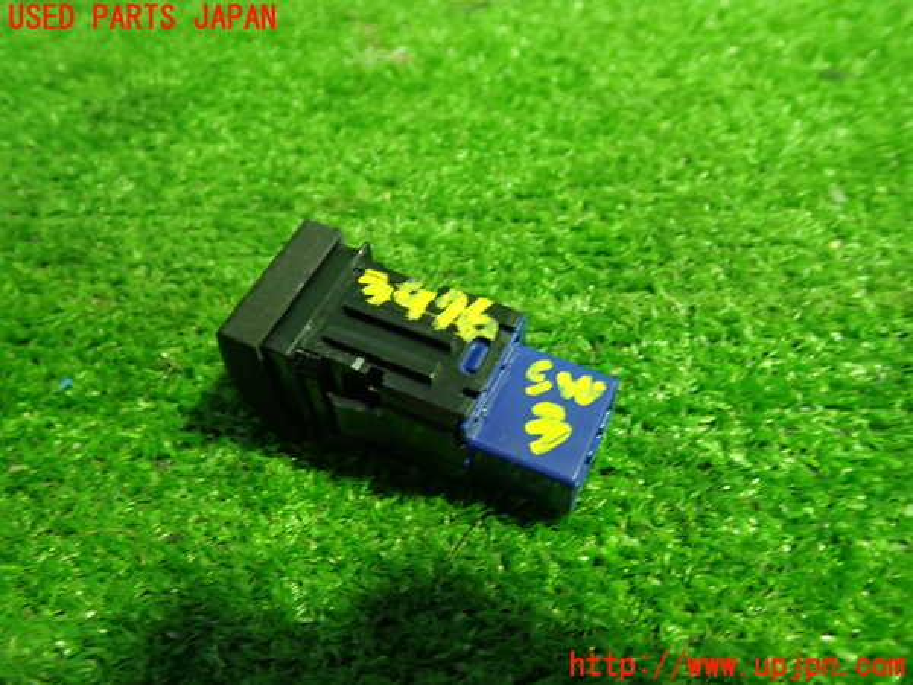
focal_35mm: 30
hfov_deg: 60.0
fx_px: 791
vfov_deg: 46.8
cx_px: 456
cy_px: 342
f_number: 2.3
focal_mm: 5.4
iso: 400
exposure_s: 1/30
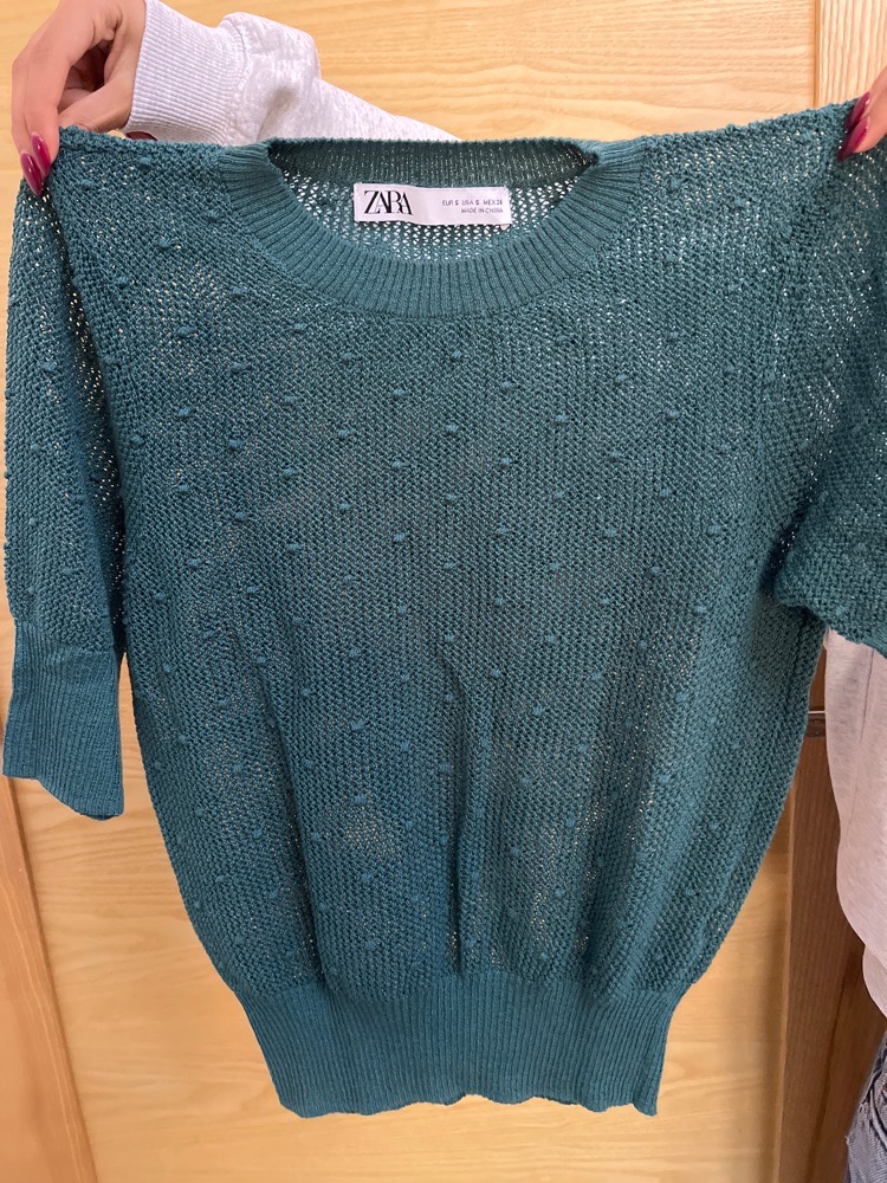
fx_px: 888
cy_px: 592
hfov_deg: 53.1
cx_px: 444
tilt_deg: -14.8
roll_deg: +4.3
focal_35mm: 26
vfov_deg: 67.3
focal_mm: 5.1
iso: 500
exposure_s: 1/33
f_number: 1.6
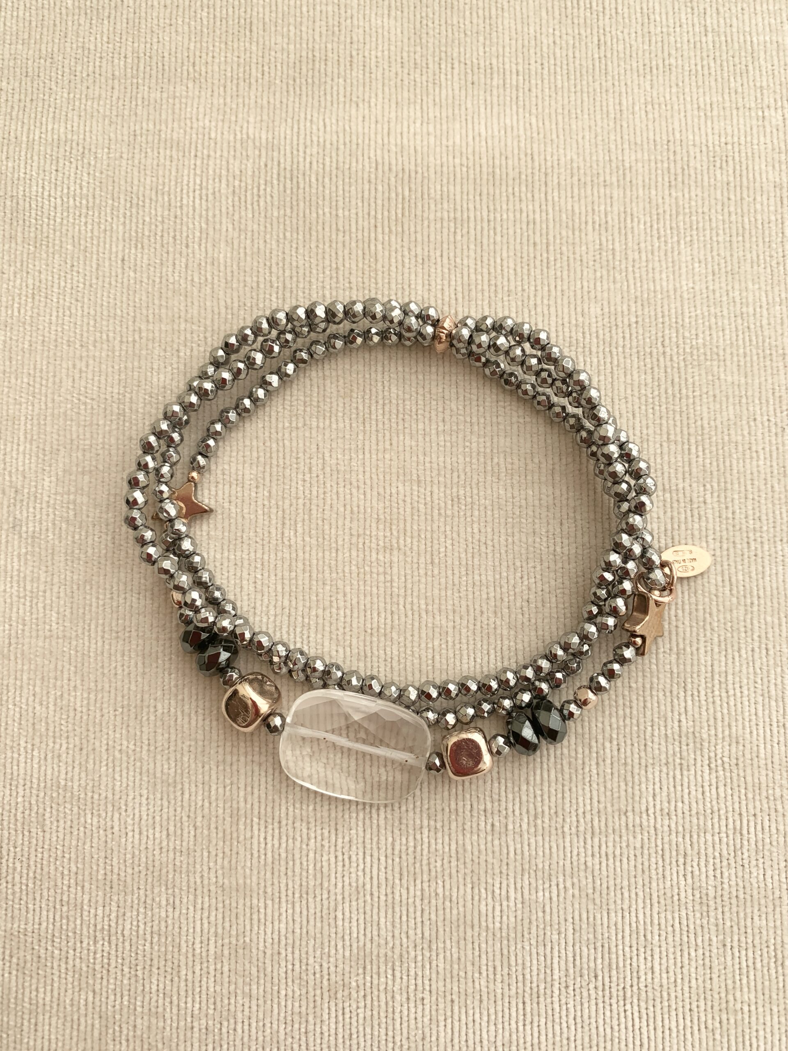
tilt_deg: -83.1
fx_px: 789
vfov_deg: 67.3
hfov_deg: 53.1
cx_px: 394
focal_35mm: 26
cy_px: 526
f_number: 1.8
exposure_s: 1/864
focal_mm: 4.25
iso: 25
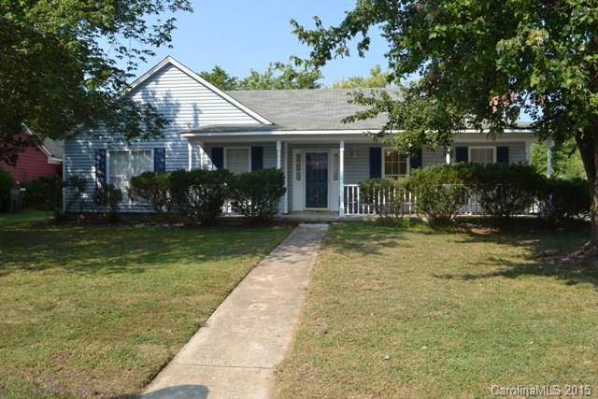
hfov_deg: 67.4
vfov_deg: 48.0
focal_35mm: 27
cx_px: 299
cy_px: 200
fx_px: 449
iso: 100
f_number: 7.1
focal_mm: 18
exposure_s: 1/200
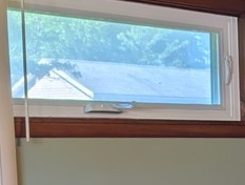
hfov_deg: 14.5
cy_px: 186
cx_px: 530
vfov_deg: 13.9
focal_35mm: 105
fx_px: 745
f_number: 1.68
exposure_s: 1/140
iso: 26
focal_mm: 6.9
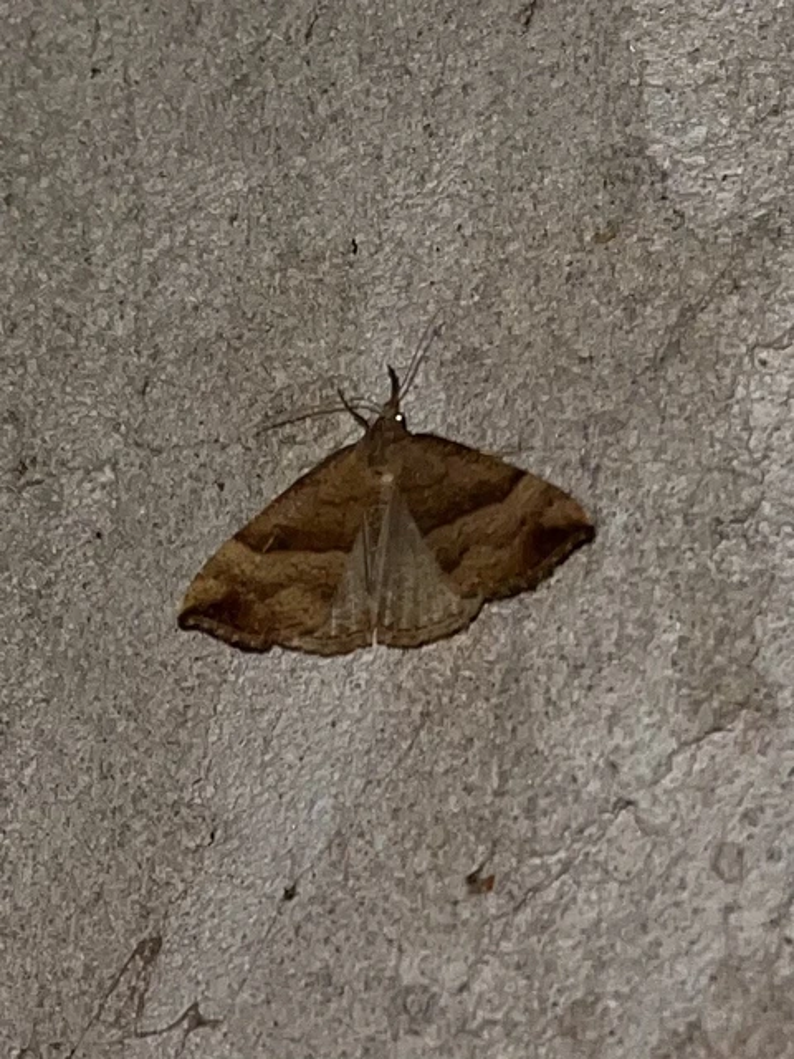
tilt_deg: +15.6
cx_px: 397
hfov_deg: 53.1
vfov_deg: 67.3
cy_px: 530
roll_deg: -4.3
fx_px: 795
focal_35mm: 26
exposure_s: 1/67
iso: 32
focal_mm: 5.1
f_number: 1.6
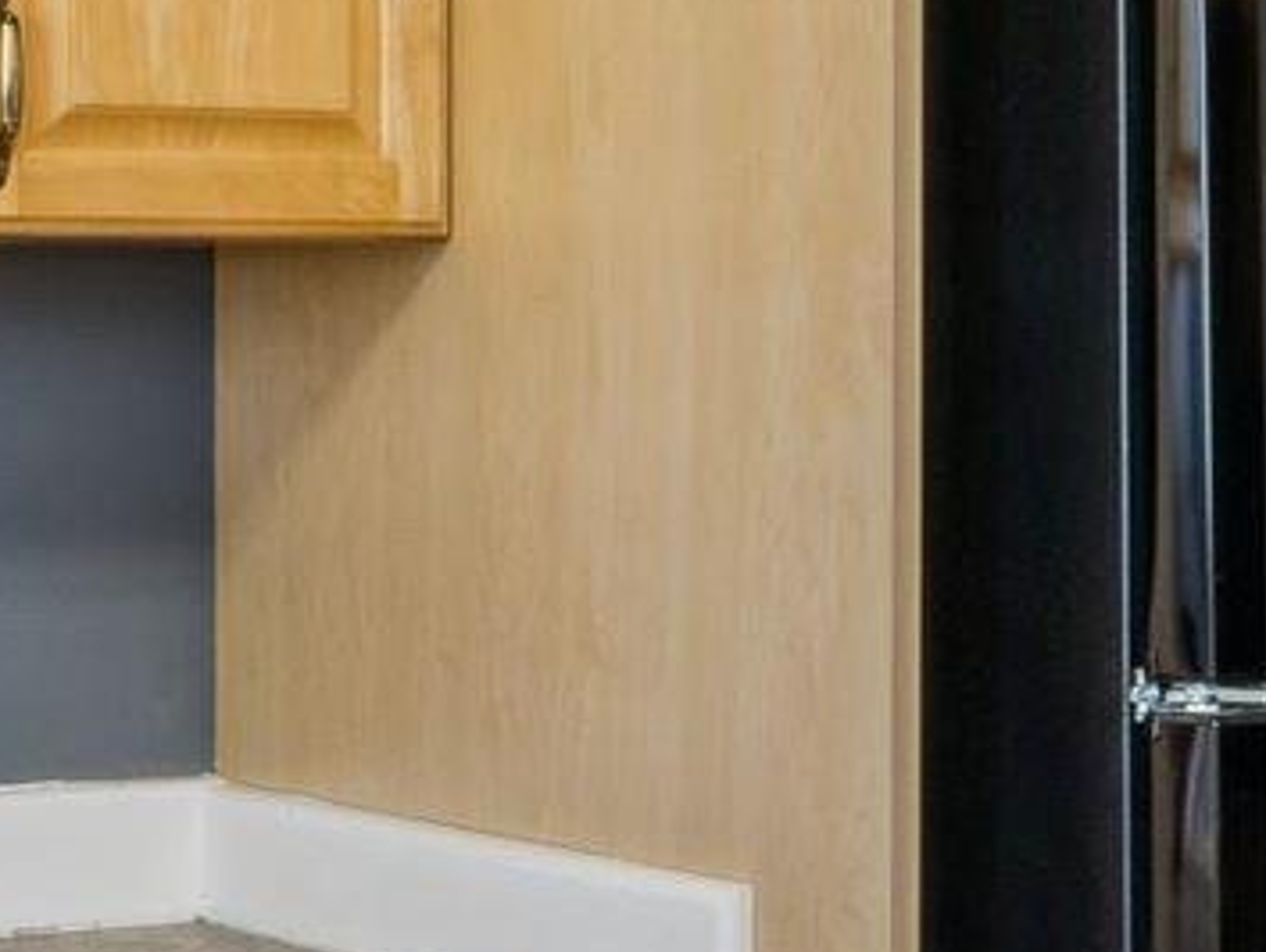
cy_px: 319
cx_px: 762
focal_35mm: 128
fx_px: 4666
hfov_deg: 15.4
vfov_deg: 11.6
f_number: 13
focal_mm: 15.3
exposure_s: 1/6
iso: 400
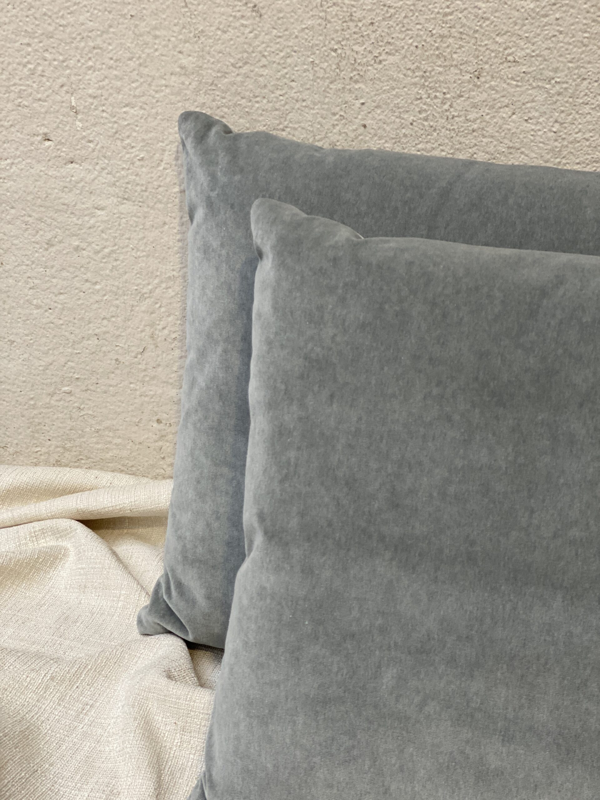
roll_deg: -0.4
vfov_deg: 36.8
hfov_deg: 28.0
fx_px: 1202
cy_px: 400
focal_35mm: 52
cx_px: 300
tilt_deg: -27.2
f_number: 2
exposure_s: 1/40
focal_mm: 6
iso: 125
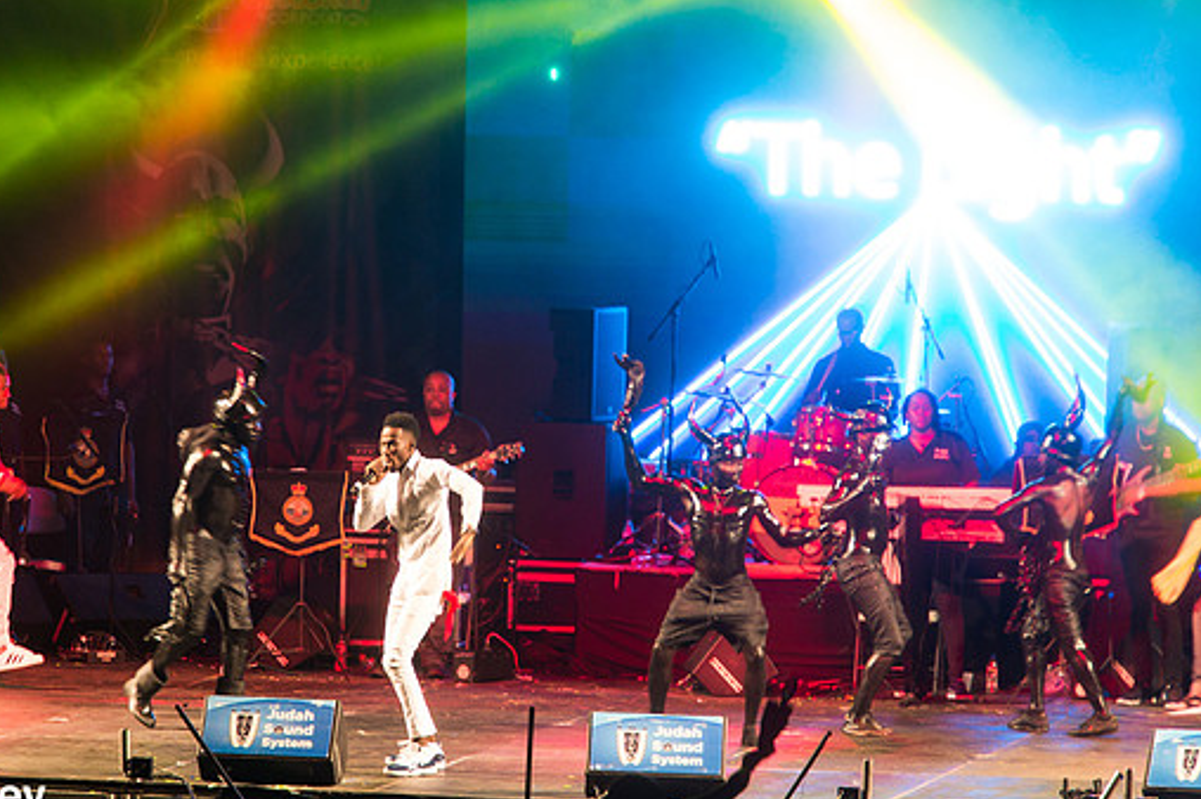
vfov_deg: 4.5
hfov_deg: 6.7
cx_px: 520
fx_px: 10268
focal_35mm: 308
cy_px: 409
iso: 2500
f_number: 5.6
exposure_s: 1/60
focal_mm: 270
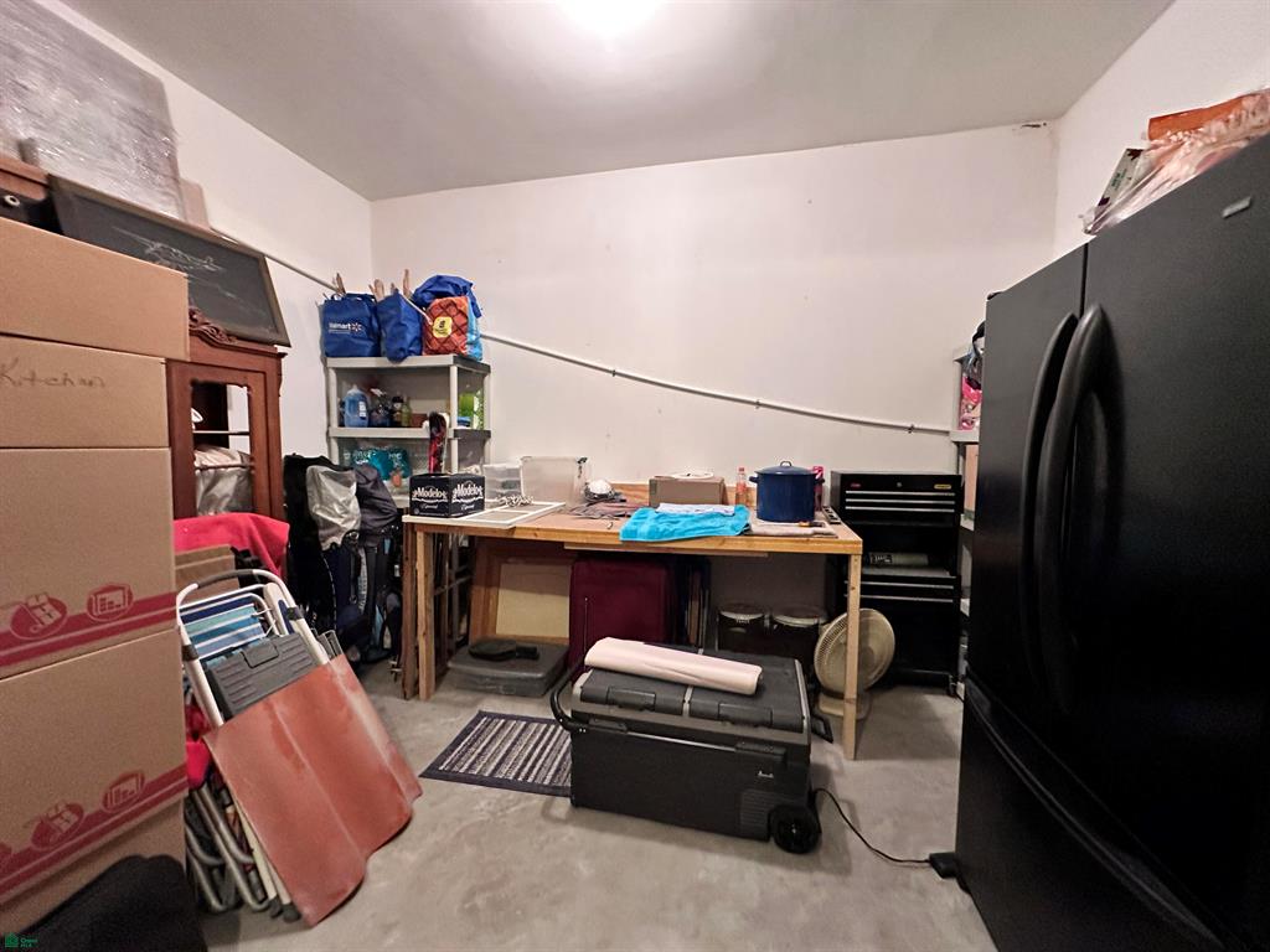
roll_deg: -0.7
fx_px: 514
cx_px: 635
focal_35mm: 14
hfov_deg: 102.1
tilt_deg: -3.5
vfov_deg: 85.7
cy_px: 476
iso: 640
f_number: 2.2
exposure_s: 1/60
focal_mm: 2.22
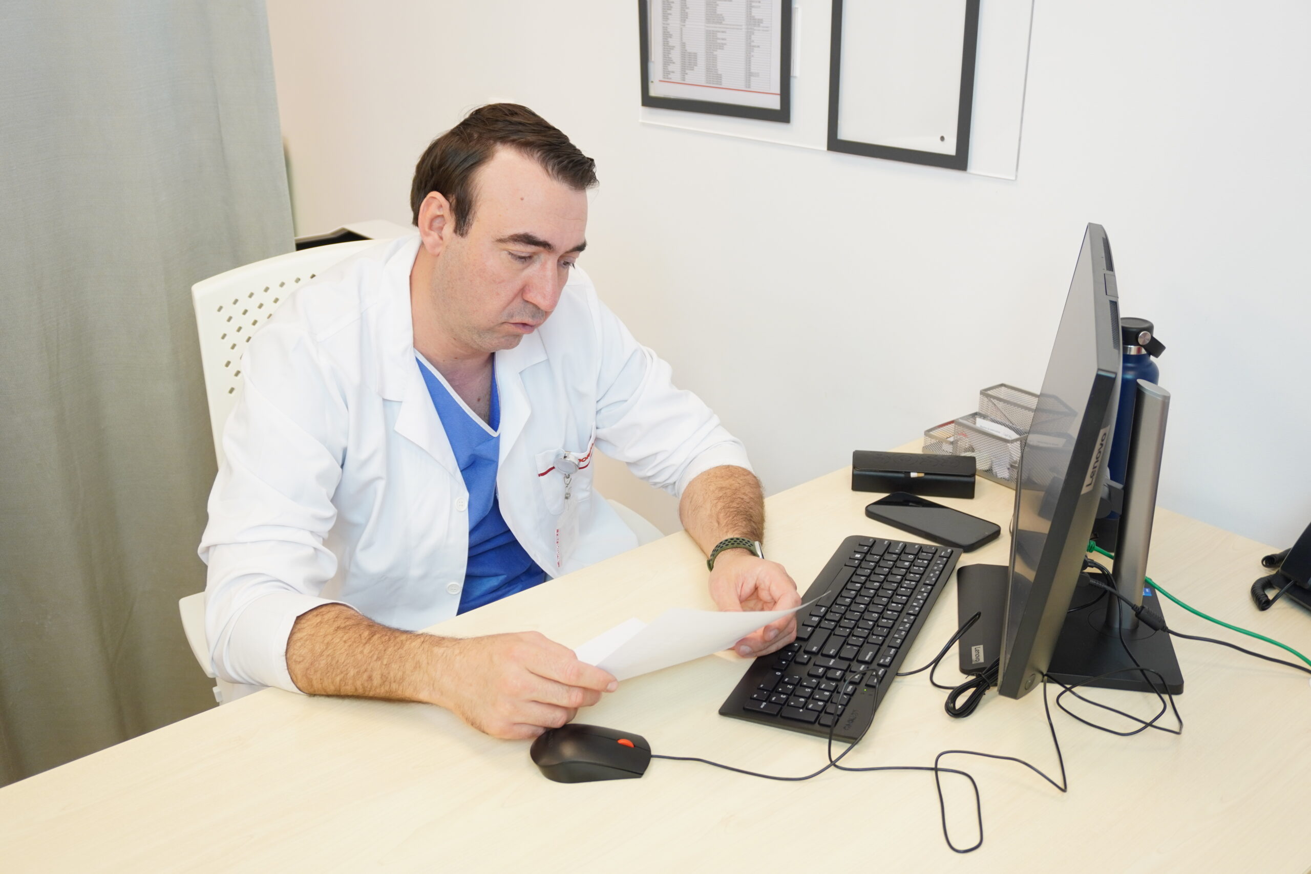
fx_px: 1311
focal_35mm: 36
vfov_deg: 36.9
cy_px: 437
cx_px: 656
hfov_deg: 53.1
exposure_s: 1/40
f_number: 4.5
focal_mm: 24
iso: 320
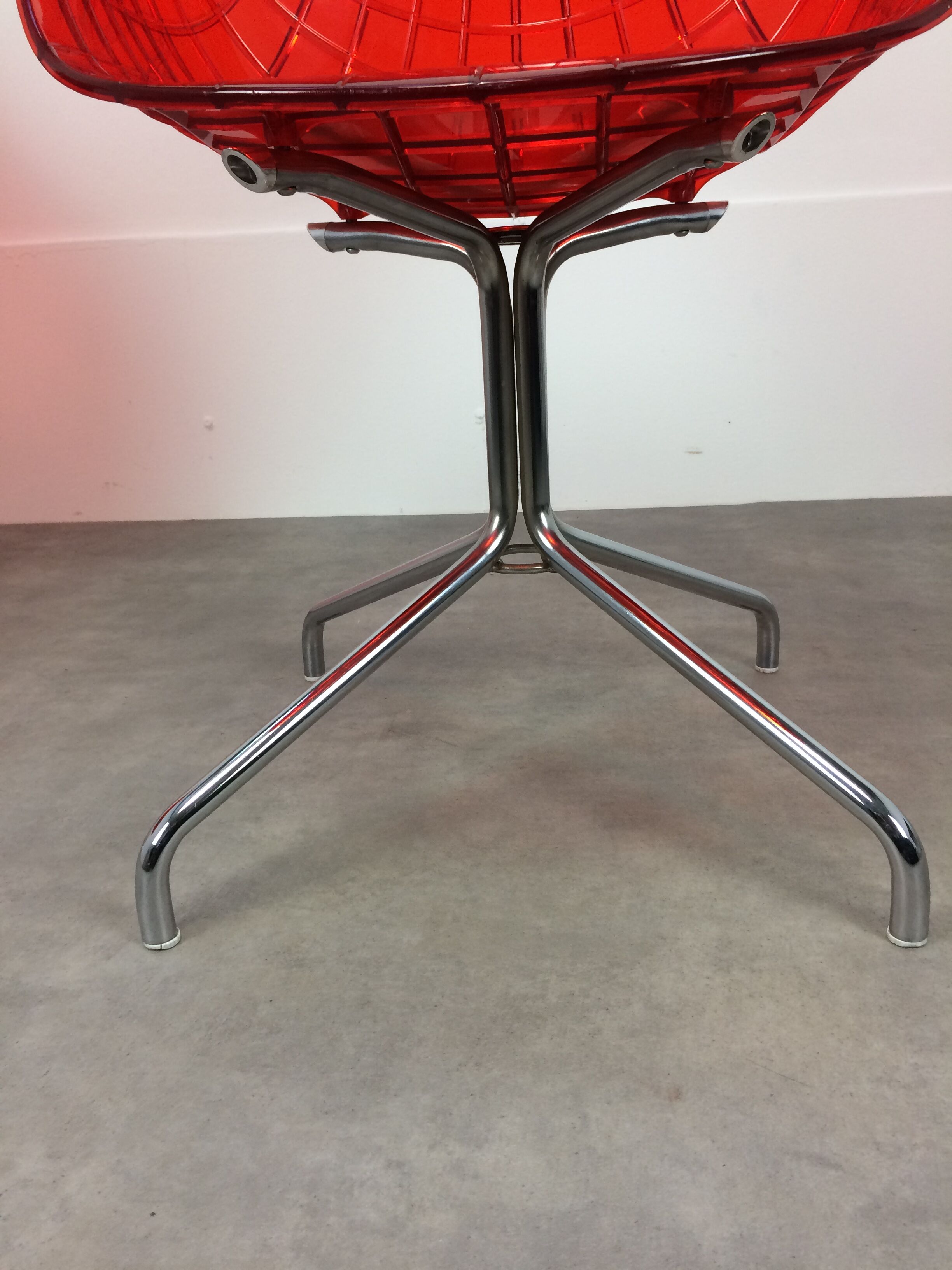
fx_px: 1063
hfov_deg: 48.2
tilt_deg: -21.3
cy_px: 635
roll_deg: +2.9
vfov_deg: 61.7
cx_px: 476
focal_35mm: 29
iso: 50
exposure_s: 1/33
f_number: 2.2
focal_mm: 4.15
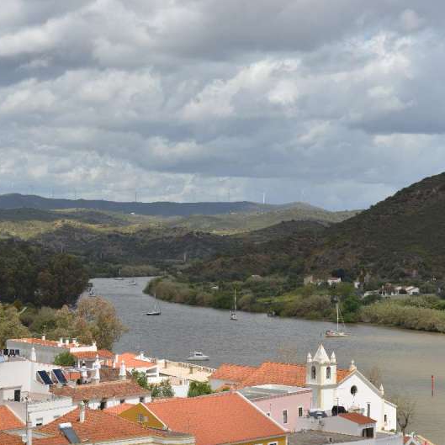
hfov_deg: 19.3
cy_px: 224
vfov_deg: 19.3
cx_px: 230
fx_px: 1309
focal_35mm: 90
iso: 125
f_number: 10
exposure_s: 1/320
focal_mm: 70
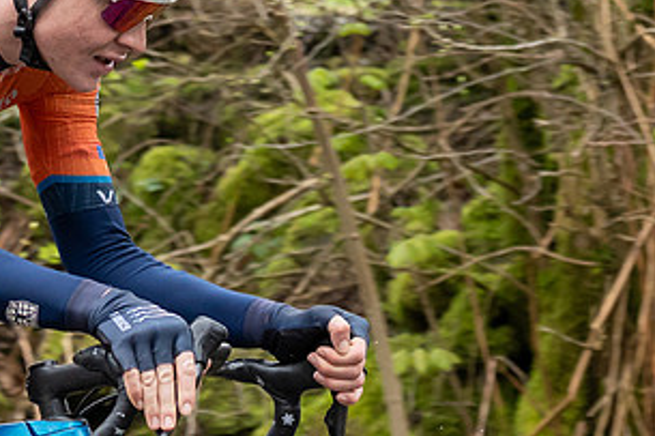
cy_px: 103
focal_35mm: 317
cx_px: 244
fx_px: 5764
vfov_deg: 4.3
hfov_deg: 6.5
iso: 1600
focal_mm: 70
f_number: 3.5
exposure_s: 1/1000
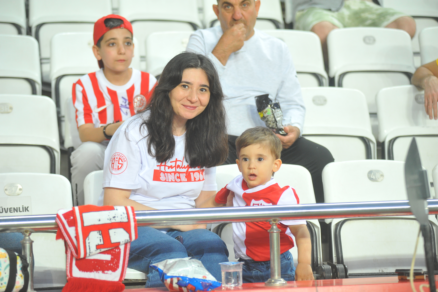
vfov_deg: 11.4
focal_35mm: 120
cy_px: 146
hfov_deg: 17.1
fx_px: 1459
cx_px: 219
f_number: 6.3
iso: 2000
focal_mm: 120
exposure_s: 1/400
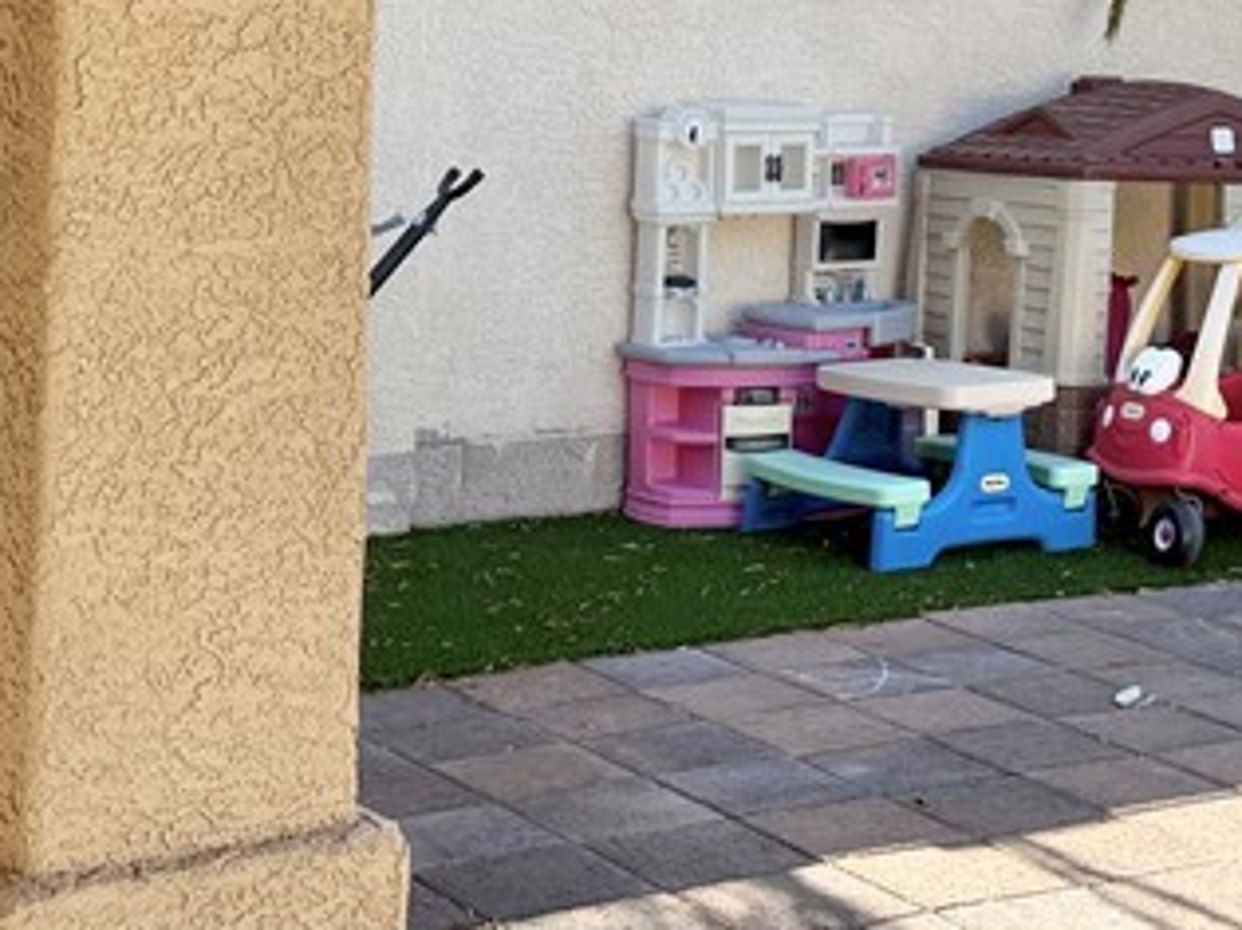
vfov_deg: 18.2
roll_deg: -1.5
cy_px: -99
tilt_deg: +1.6
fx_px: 2798
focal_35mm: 78
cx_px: 887
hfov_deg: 24.8
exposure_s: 1/1522
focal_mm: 6.76
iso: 100
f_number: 1.78
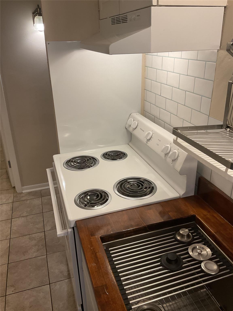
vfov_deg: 61.7
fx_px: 260
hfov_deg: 48.2
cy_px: 156
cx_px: 116
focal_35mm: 29
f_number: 1.8
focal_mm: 3
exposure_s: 1/60
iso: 50
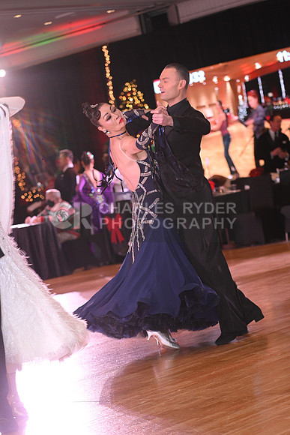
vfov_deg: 17.6
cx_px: 145
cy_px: 218
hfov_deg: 11.8
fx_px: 1401
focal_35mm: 116
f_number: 4.5
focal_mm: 116
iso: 2000
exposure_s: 1/200
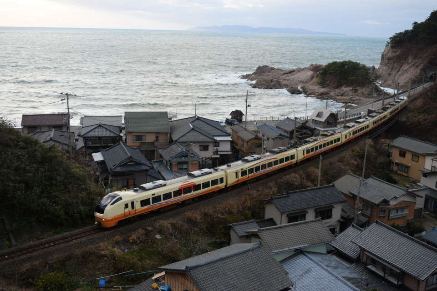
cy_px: 146
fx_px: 455
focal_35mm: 38
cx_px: 218
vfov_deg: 35.5
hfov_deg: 51.3
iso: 800
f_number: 5
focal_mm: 25
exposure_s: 1/640
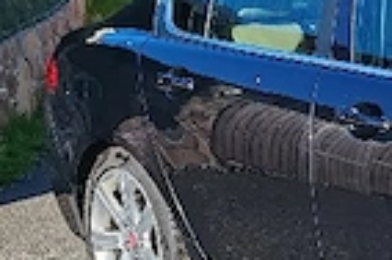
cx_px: 560
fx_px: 1293
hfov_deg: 16.0
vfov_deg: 11.1
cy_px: 362
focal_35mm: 119
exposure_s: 1/714
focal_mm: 6.12
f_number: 1.9
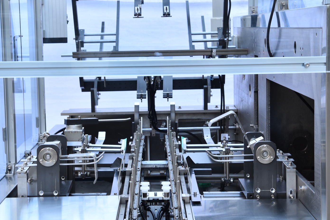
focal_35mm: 94
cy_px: 115
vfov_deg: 14.6
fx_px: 862
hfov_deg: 21.7
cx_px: 145
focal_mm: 58
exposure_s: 1/50
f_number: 8
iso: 200
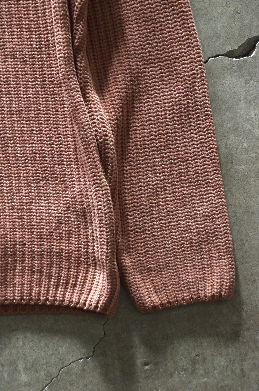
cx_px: 130
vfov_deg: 26.0
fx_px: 845
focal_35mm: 78
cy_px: 196
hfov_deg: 17.4
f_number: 5.6
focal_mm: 52
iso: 2500
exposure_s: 1/50
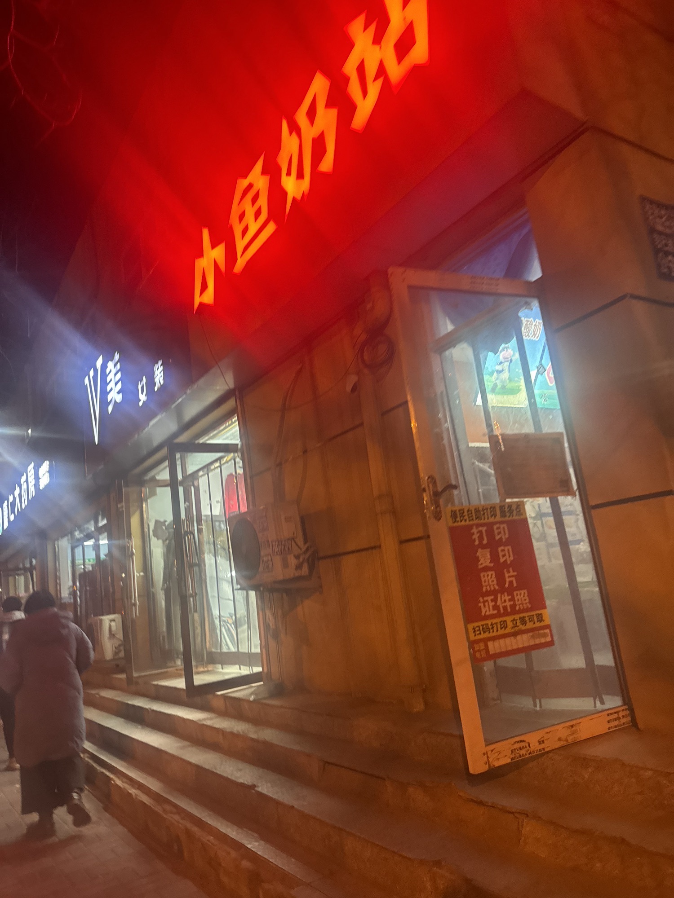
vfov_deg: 71.6
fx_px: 623
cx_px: 337
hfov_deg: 56.8
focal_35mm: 24
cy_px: 449
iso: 400
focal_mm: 6.76
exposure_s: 1/50
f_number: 1.78
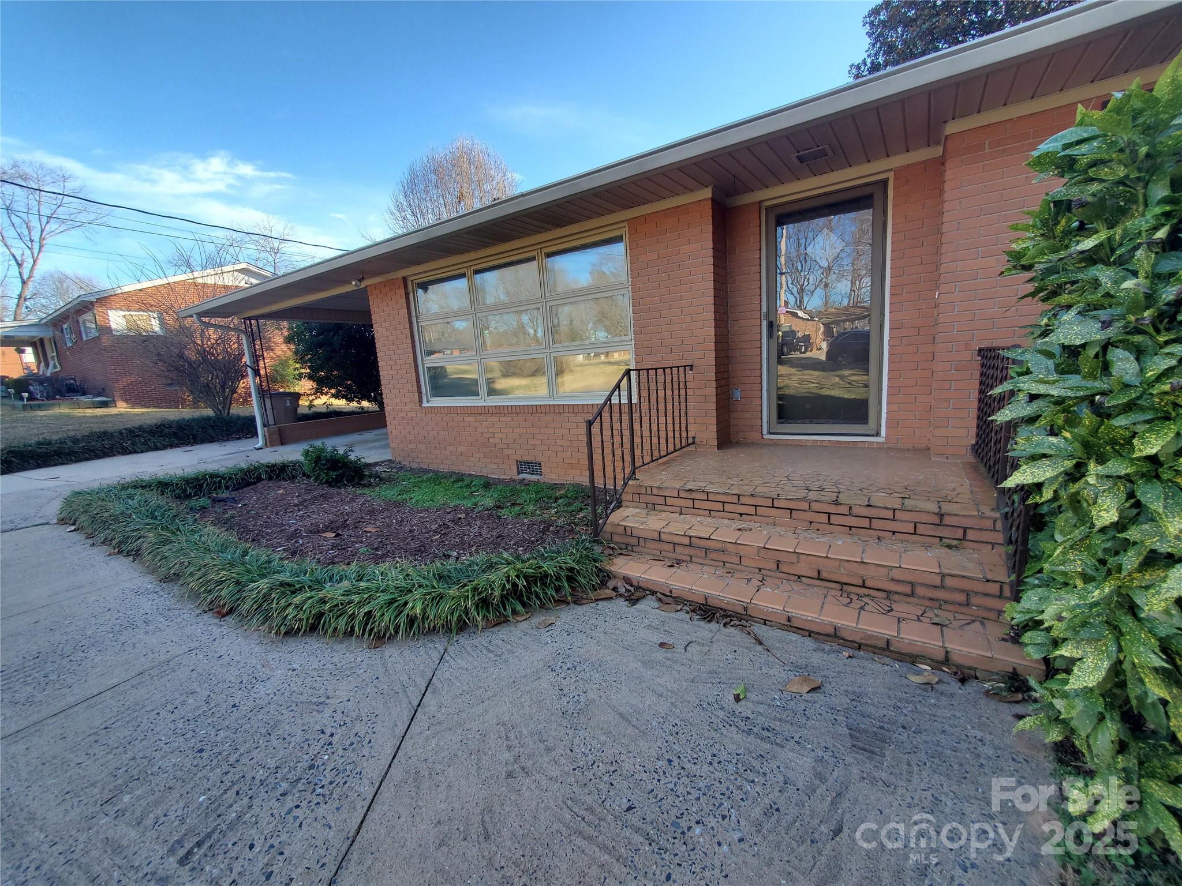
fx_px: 444
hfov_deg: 106.2
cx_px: 591
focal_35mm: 13
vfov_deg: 89.9
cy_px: 443
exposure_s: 1/230
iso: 50
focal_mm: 1.8
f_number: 2.2
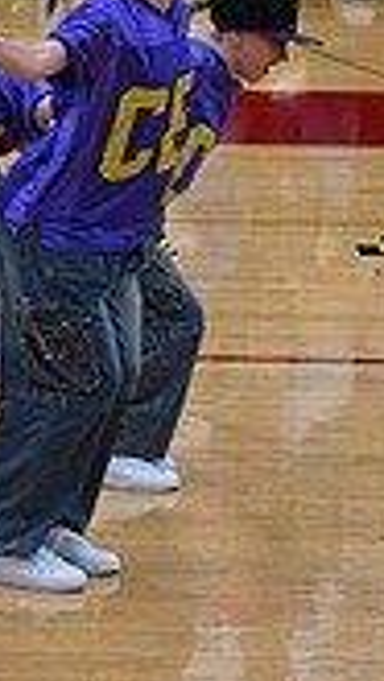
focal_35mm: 498
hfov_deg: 2.4
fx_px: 9001
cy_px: 254
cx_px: -743
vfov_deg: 4.3
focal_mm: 135
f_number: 4
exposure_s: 1/400
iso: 4000
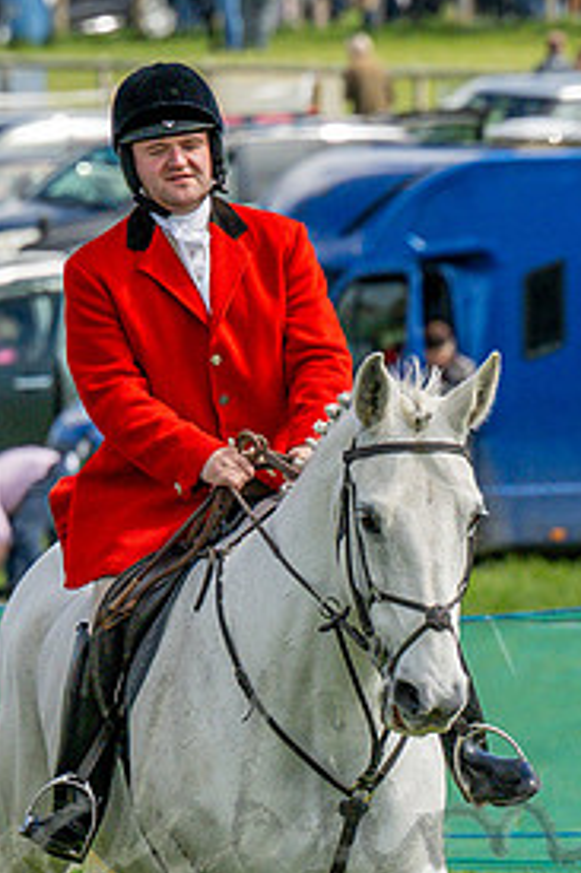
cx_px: -70
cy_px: 774
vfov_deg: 2.9
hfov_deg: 2.0
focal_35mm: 702
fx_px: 17014
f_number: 4
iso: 400
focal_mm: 140
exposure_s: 1/3200
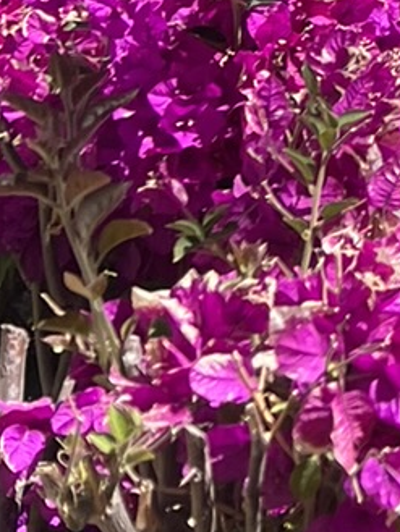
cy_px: -642
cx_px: 1224
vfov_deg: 10.8
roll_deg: +0.6
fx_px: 2494
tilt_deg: +6.7
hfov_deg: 7.9
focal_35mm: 162
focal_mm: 5.7
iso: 50
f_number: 1.5
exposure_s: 1/2571
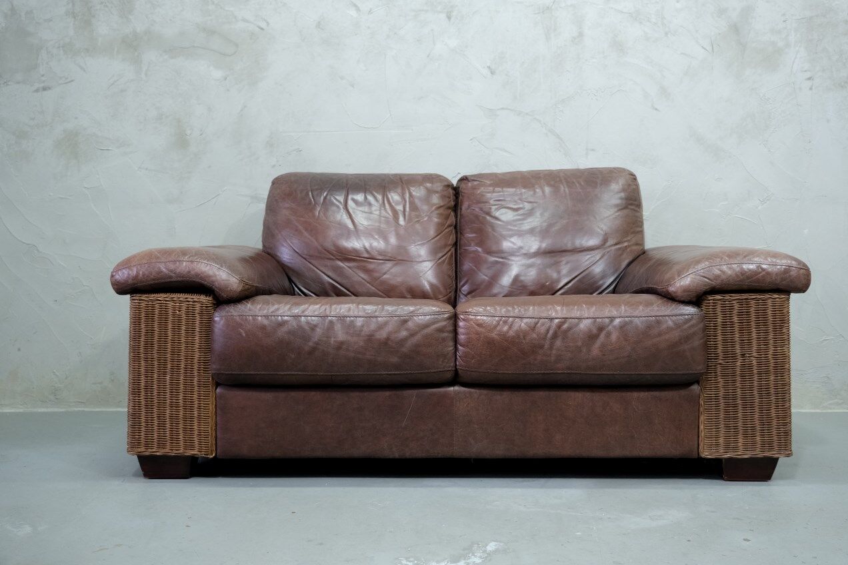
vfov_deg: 43.6
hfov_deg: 61.9
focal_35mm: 30
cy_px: 282
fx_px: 707
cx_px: 424
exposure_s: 1/28
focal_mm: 20.2
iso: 1600
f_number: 4
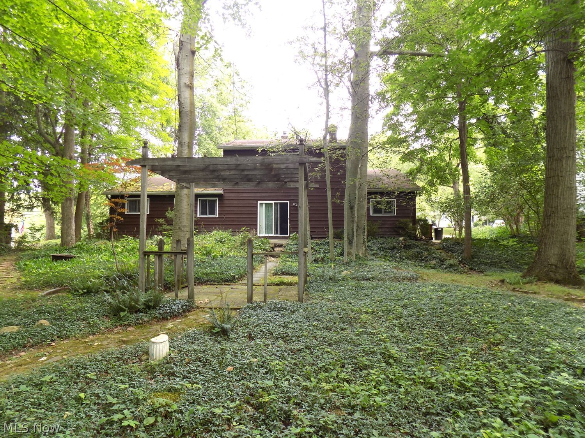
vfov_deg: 58.9
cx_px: 292
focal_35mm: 23
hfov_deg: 73.9
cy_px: 219
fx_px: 389
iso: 80
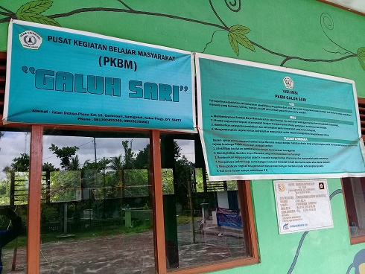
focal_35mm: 31
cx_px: 182
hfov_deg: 58.3
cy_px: 137
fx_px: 327
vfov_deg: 45.5
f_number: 2.2
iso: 64
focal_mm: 3.3
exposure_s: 1/228
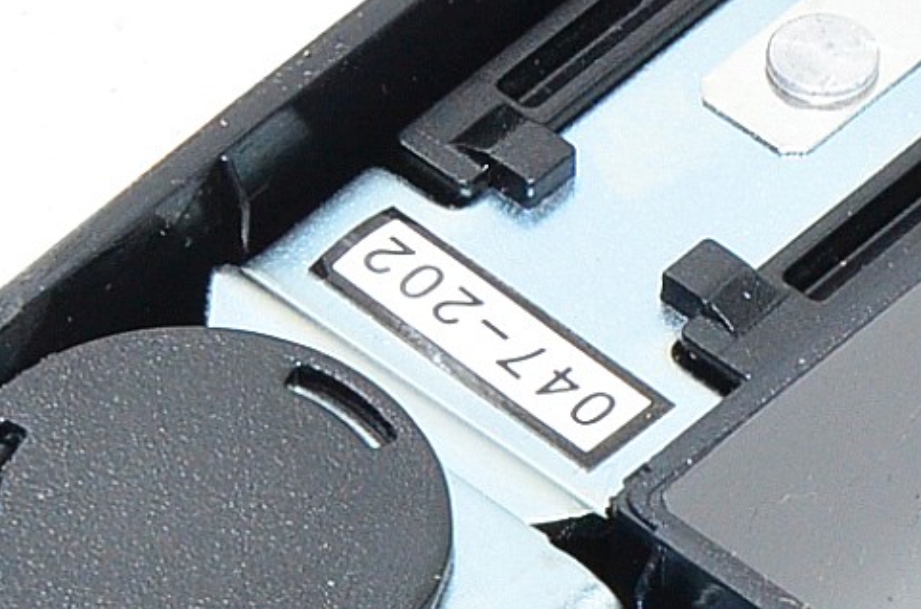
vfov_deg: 2.2
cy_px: 758
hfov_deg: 3.4
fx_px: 15692
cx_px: 324
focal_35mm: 615
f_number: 16
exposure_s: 1/50
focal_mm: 80
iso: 1600
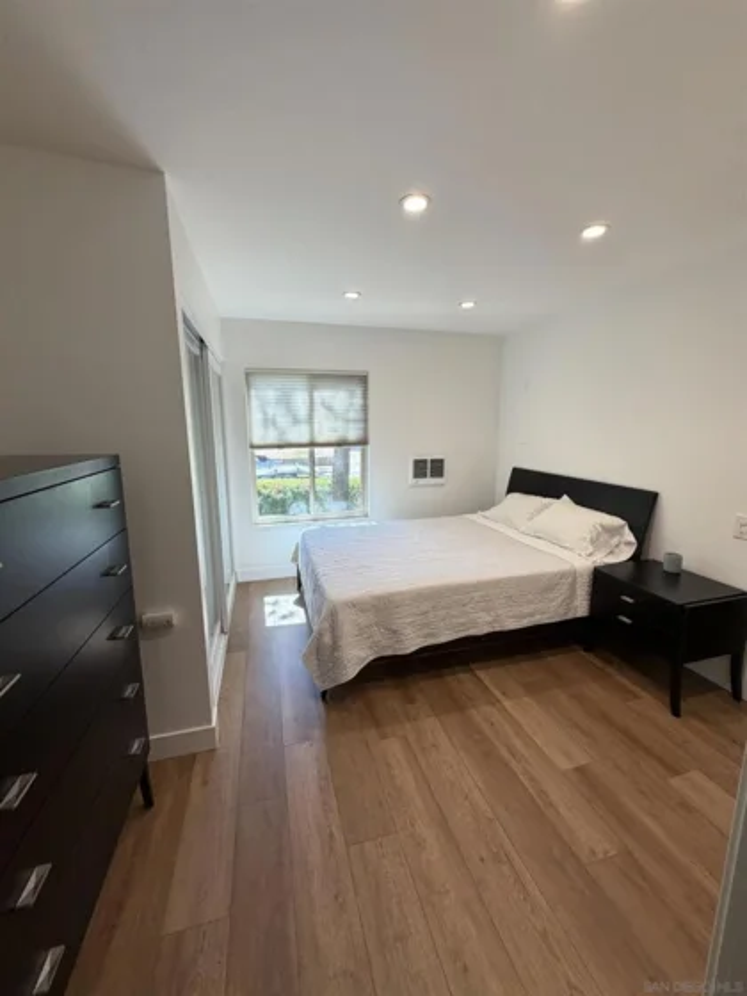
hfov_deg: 85.7
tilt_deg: -10.7
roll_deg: +0.5
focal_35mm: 14
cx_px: 374
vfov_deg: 102.1
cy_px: 498
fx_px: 403
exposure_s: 1/120
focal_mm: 2.22
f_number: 2.2
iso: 160
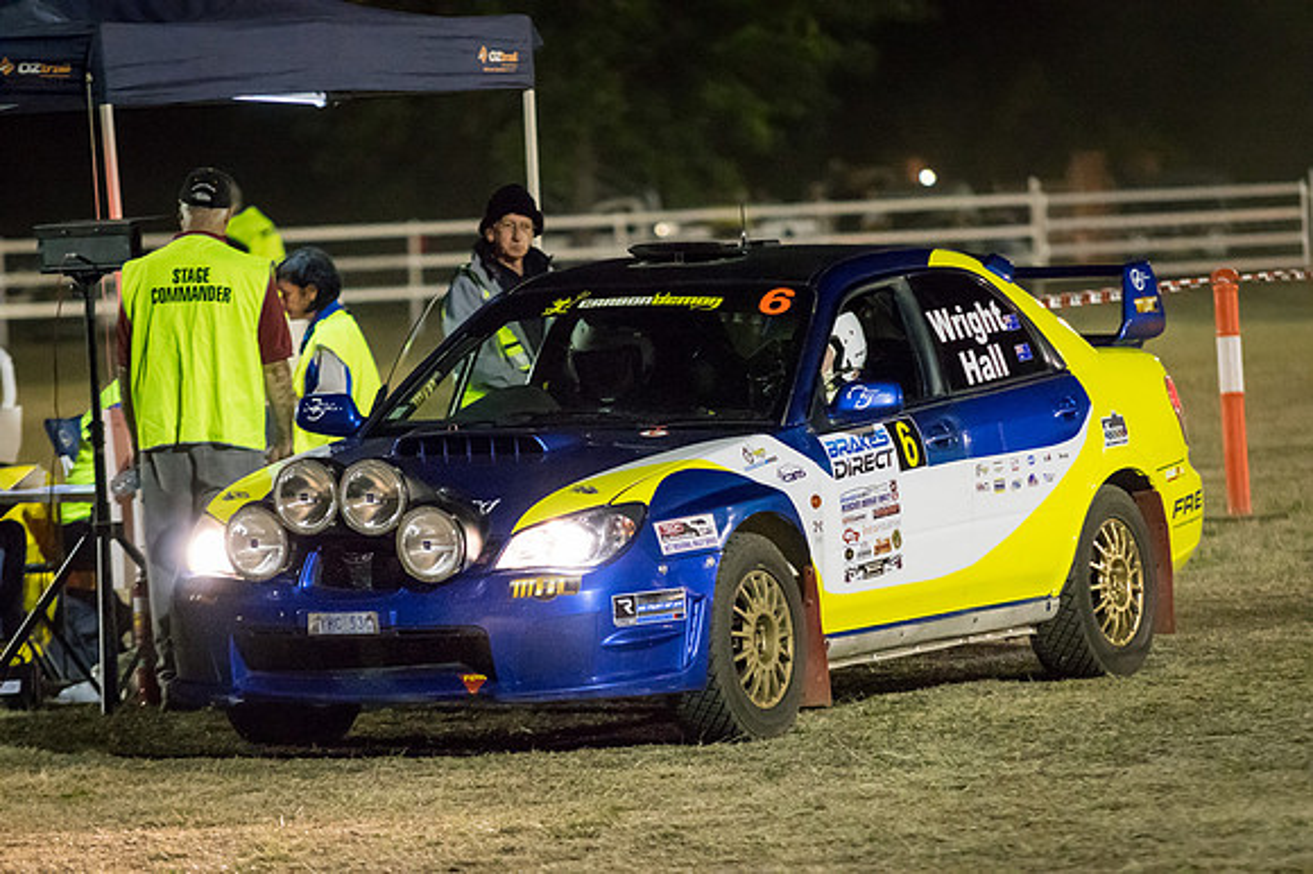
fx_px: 9295
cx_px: 656
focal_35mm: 255
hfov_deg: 8.1
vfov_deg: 5.4
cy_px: 437
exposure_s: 1/160
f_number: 2.8
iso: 6400
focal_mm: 170
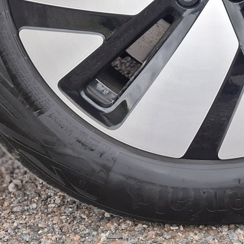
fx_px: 582
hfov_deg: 23.1
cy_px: -30
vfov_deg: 22.2
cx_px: 220
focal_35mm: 73
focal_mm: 5.54
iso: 50
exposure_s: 1/122
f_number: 1.8
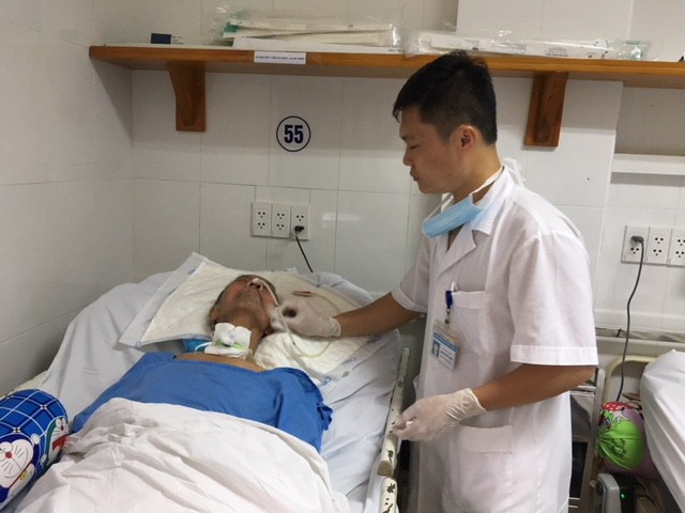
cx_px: 342
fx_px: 574
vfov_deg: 48.2
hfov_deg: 61.7
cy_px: 256
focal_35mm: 29
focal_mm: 4.15
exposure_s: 1/33
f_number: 2.2
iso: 125
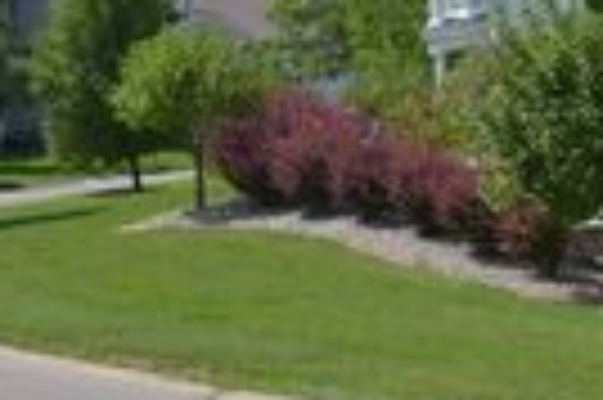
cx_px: -266
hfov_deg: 10.7
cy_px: 103
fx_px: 3128
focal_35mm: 187
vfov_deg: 7.3
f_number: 7.1
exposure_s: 1/320
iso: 100
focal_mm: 50
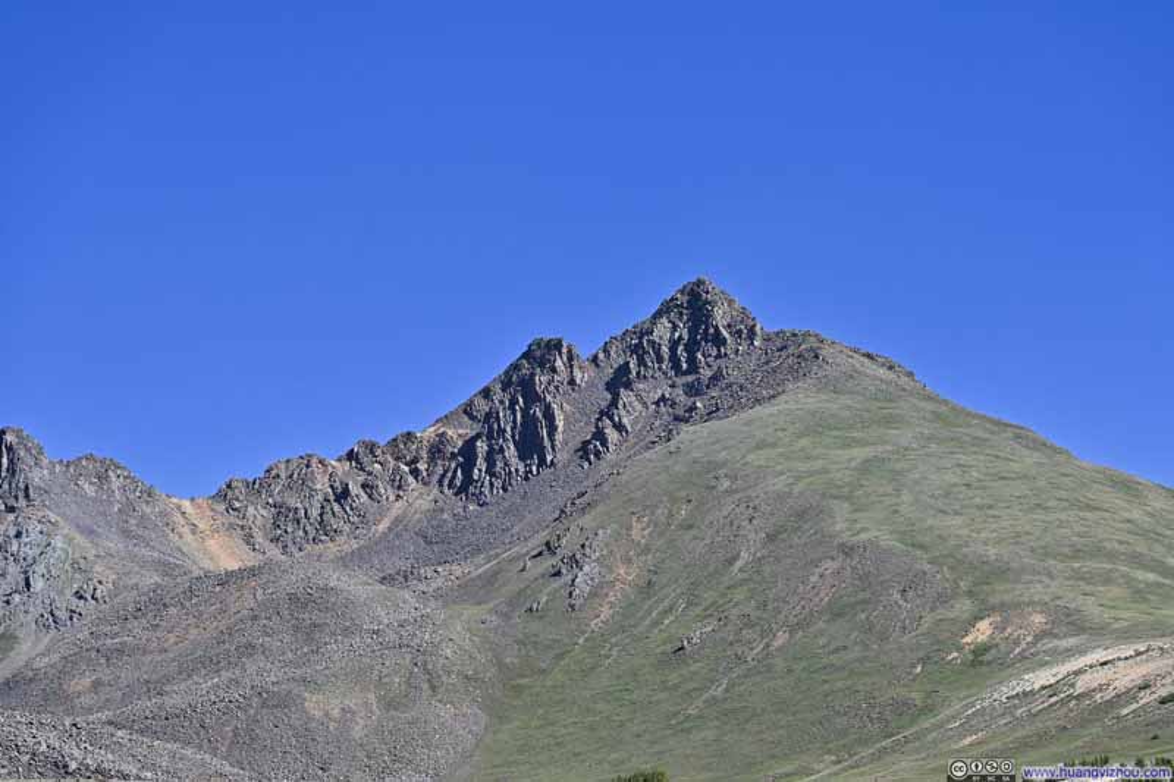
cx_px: 587
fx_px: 3912
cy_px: 391
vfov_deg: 11.4
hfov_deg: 17.1
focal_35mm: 120
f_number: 8
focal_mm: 120
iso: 64
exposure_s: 1/250
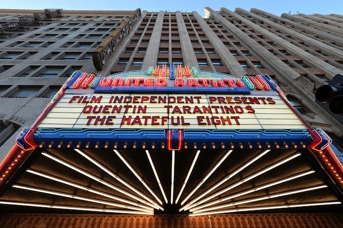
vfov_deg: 61.8
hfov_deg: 84.0
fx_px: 190
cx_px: 172
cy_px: 114
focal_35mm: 20
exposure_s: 1/160
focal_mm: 20
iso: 400
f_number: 9
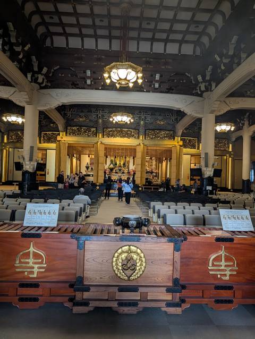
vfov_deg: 71.5
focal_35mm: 24
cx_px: 128
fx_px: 235
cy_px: 170
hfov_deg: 56.9
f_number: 1.68
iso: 252
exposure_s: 1/100
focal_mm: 6.9
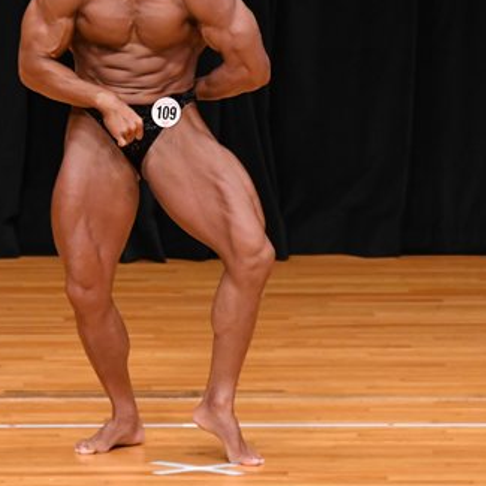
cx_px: 126
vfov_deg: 3.0
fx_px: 9165
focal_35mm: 577
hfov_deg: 3.0
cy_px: 147
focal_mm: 190
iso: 3200
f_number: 5.6
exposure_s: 1/400
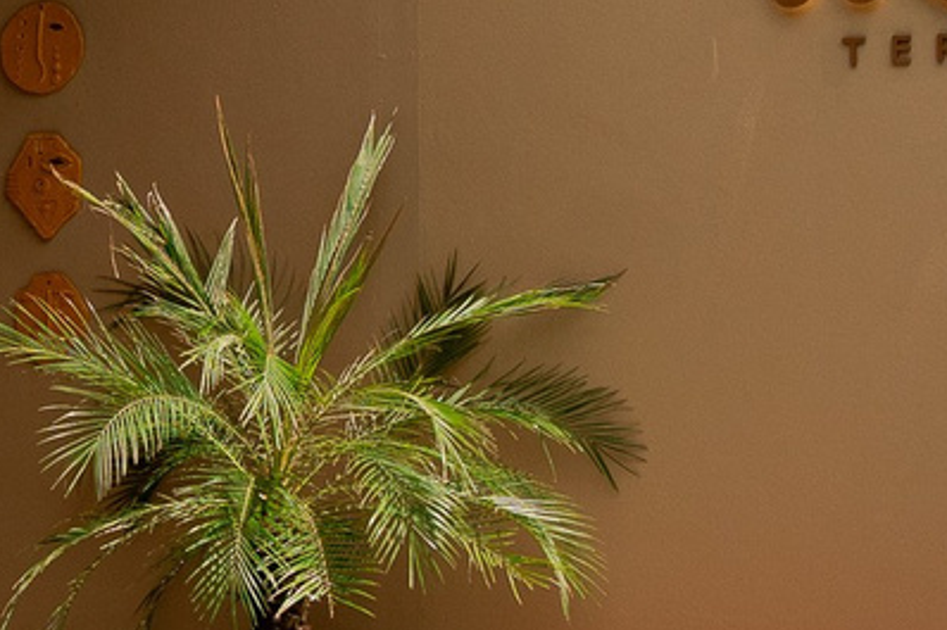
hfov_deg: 12.6
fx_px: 4075
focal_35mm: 155
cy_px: 335
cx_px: -438
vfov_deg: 8.8
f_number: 4
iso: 160
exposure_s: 1/500
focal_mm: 24
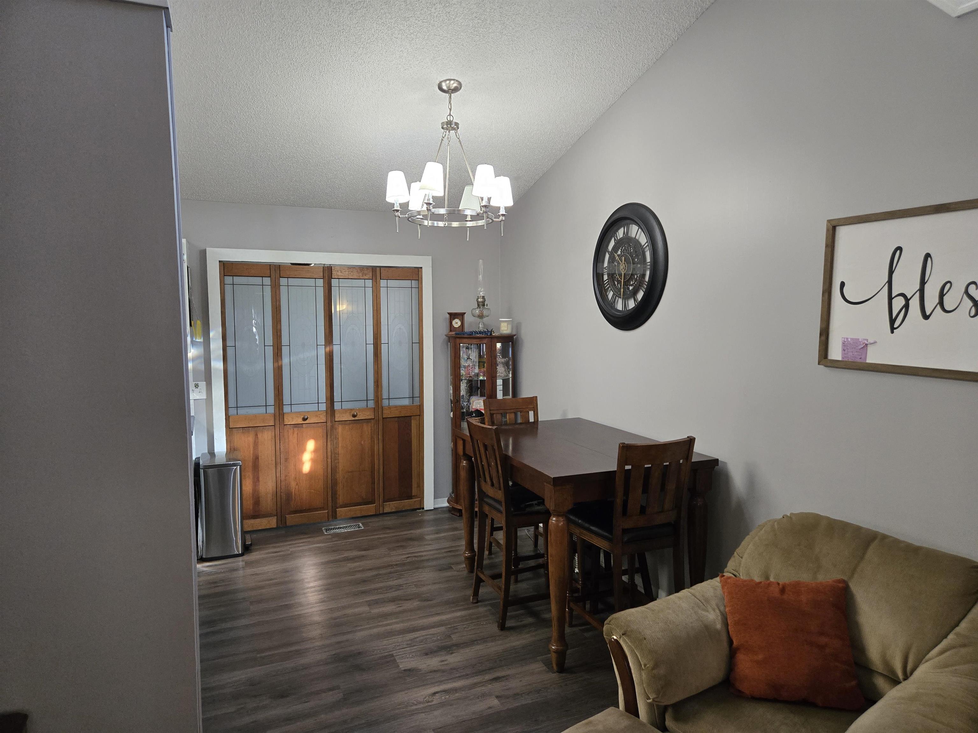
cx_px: 489
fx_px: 650
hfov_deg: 73.9
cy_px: 366
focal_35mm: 23
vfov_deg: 58.9
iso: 500
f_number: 1.8
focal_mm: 5.4
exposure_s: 1/120
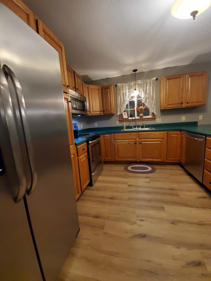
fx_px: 106
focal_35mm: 13
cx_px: 106
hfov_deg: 89.9
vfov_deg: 106.2
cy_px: 140
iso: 500
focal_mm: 1.8
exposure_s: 1/39
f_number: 2.2
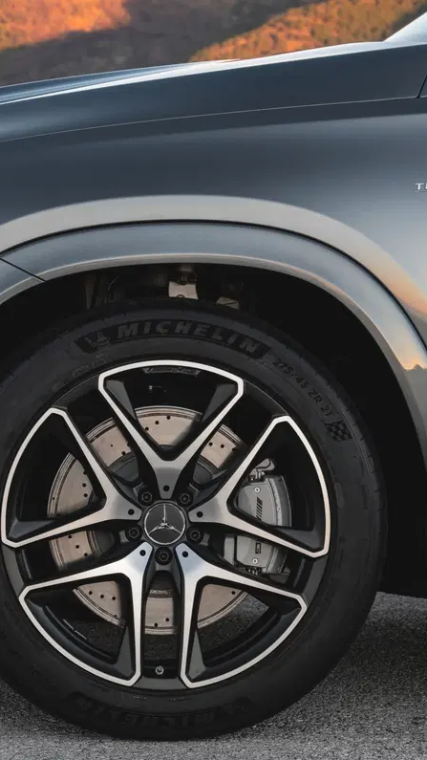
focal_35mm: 155
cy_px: 381
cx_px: 37
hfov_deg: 7.8
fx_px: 3121
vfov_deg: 13.9
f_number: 11
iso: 100
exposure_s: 1/10
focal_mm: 98
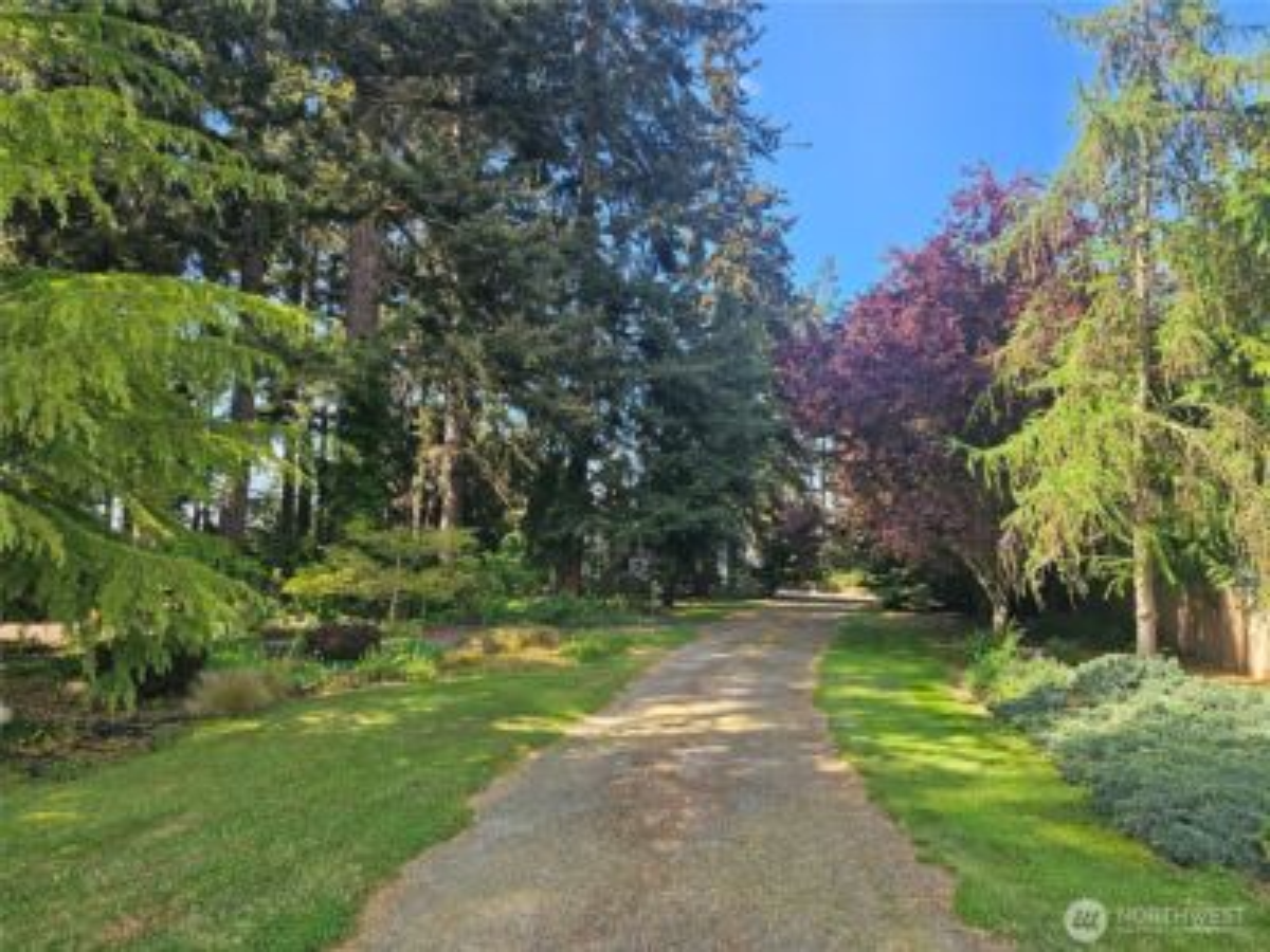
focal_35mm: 23
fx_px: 844
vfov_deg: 58.9
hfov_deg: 73.9
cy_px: 476
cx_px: 635
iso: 10
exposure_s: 1/143
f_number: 1.7
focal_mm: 6.3
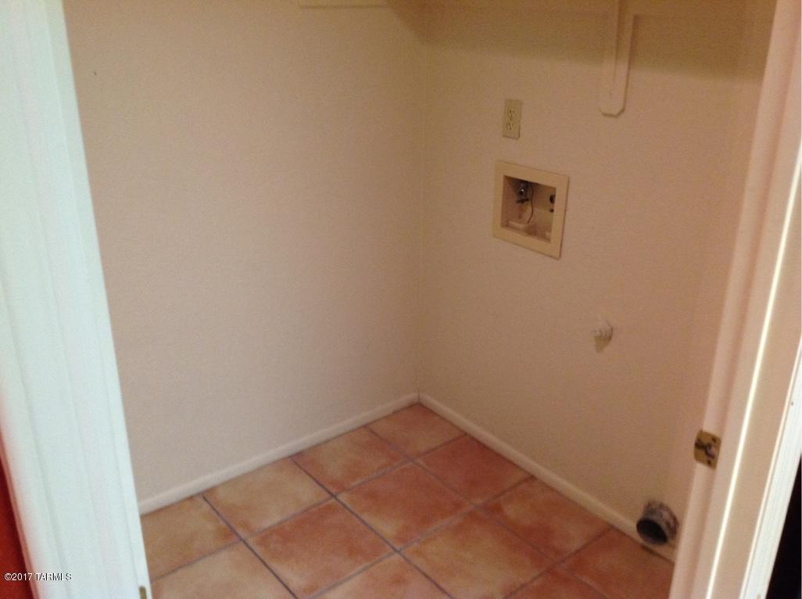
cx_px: 401
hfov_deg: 52.7
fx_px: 810
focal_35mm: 35
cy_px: 300
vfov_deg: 40.6
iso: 200
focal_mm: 4.28
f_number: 2.4
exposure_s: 1/15
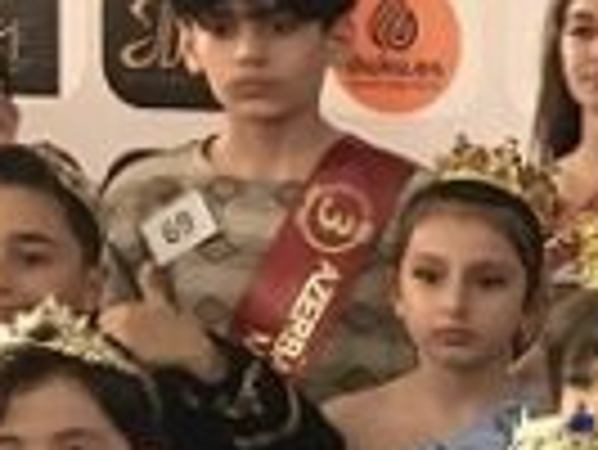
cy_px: 572
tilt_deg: -9.7
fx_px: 2888
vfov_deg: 8.8
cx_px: 1385
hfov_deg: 10.4
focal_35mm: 167
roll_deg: -0.8
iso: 320
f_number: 2.2
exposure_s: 1/17
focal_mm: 4.15
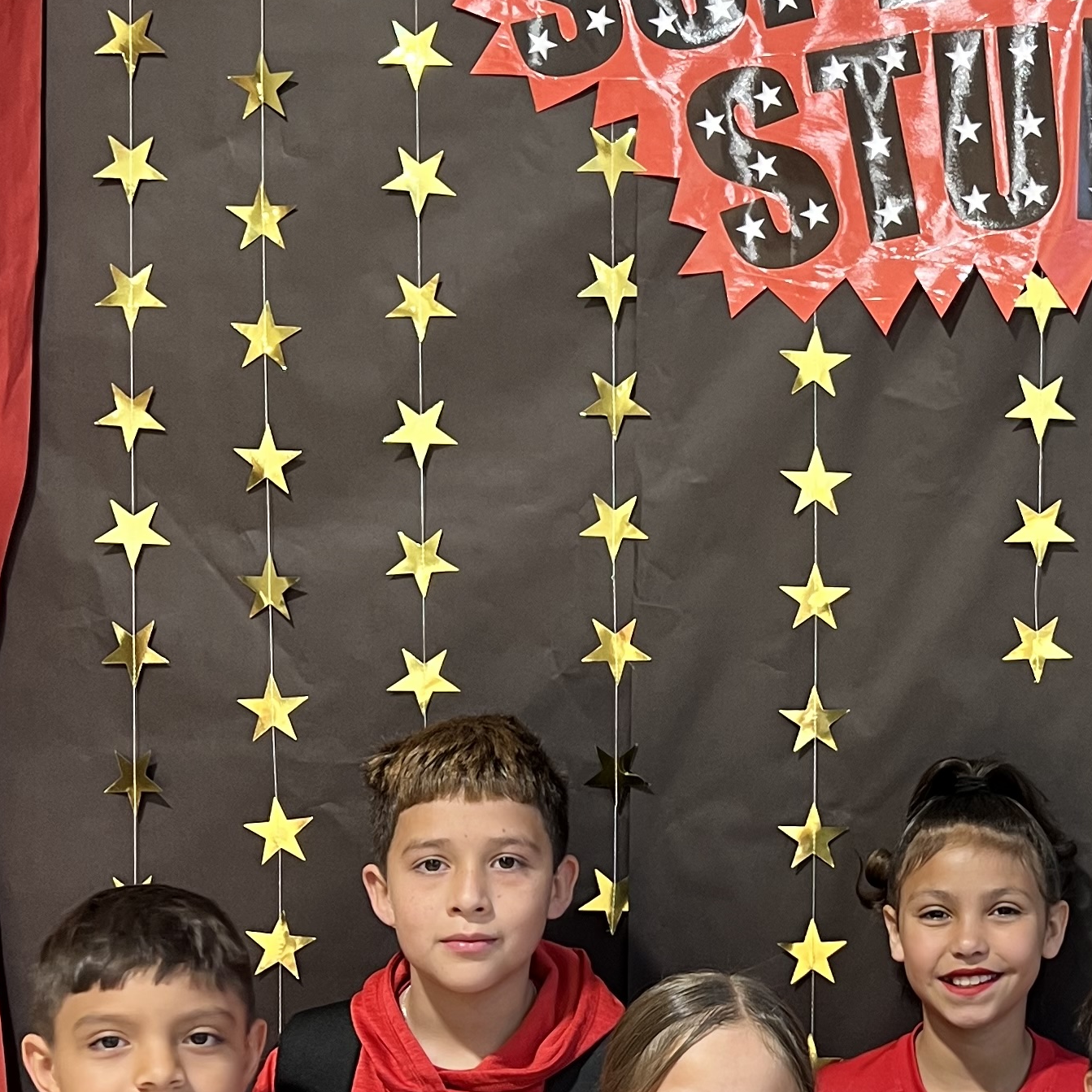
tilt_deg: -3.6
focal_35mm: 69
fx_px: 2463
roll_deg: -0.8
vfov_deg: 24.9
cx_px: 1030
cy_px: 705
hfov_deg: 24.1
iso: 80
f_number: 1.5
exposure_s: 1/60
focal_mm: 5.7
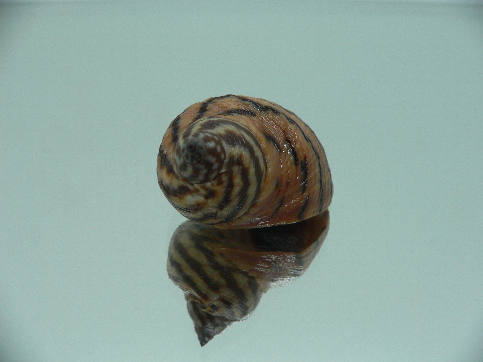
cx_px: 242
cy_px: 181
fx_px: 488
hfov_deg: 52.6
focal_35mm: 35
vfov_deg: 40.7
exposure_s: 1/60
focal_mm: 4.6
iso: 100
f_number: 2.8
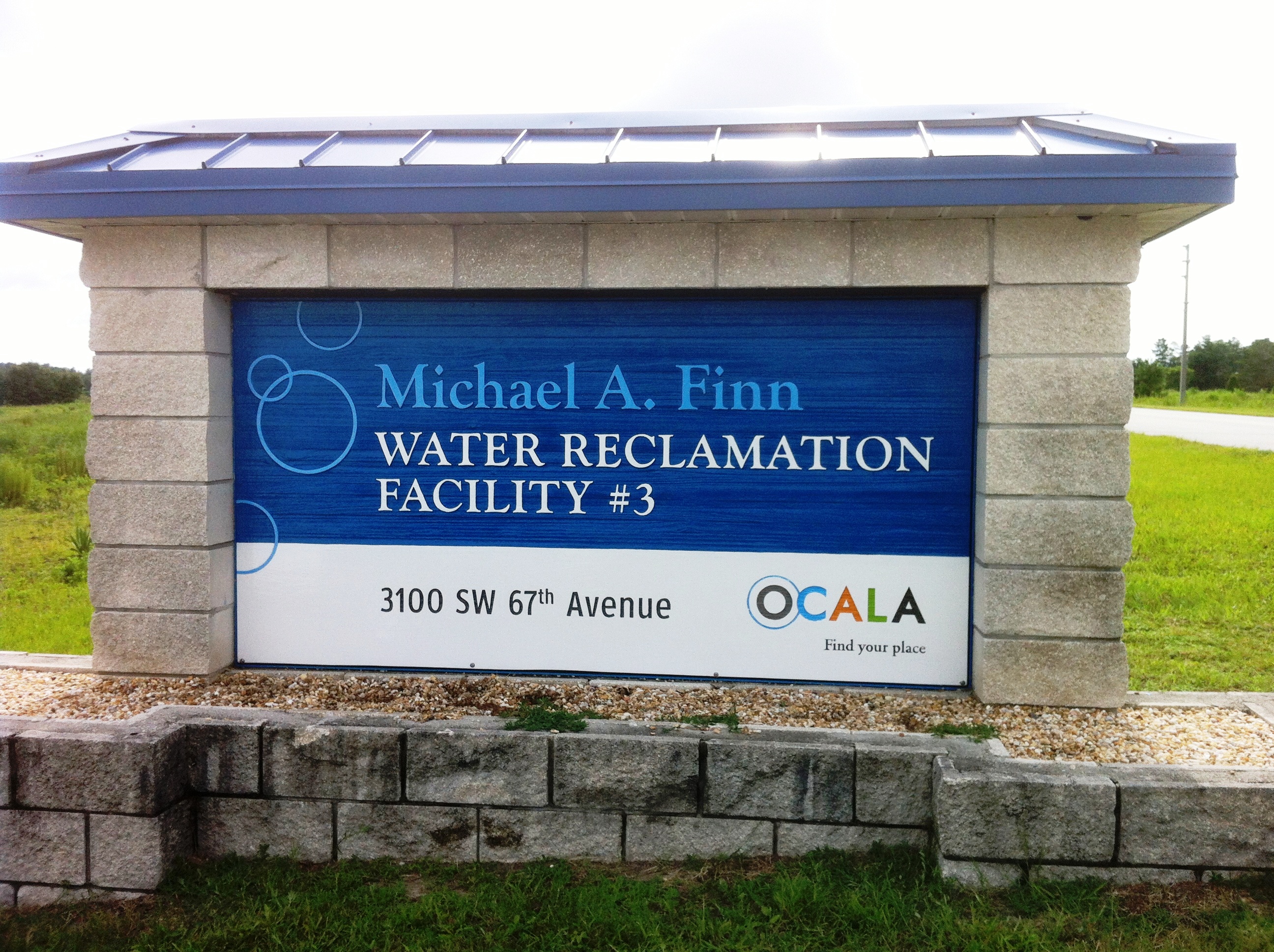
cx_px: 637
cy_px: 476
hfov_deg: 52.7
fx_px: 1286
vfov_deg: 40.6
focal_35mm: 35
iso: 80
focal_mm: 3.85
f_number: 2.8
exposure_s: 1/794
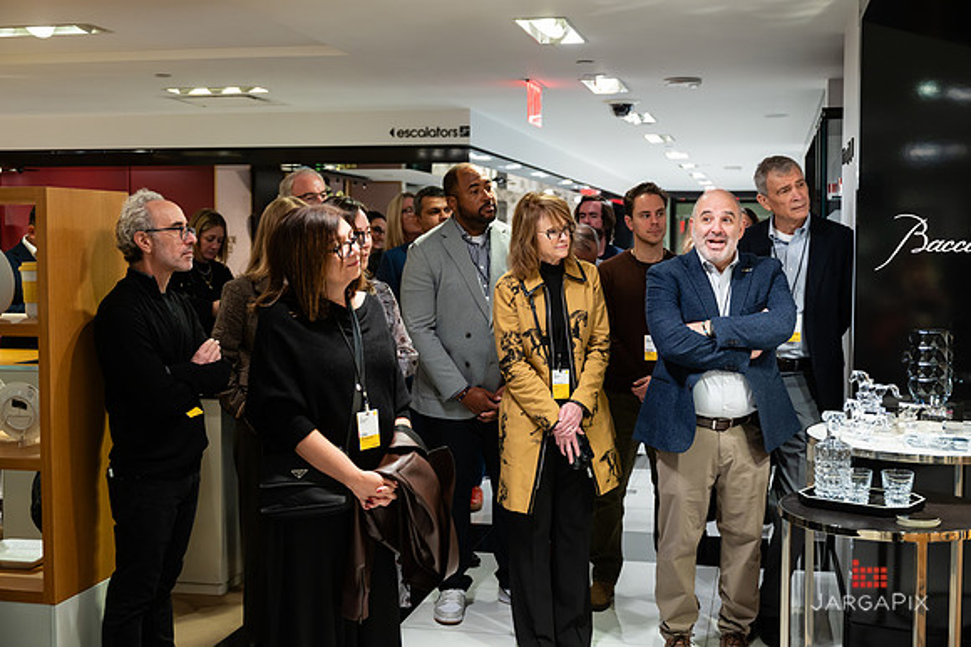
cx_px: 514
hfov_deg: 44.8
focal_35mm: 44
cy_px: 305
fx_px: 1177
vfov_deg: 30.7
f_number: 3.2
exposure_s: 1/160
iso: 640
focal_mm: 41
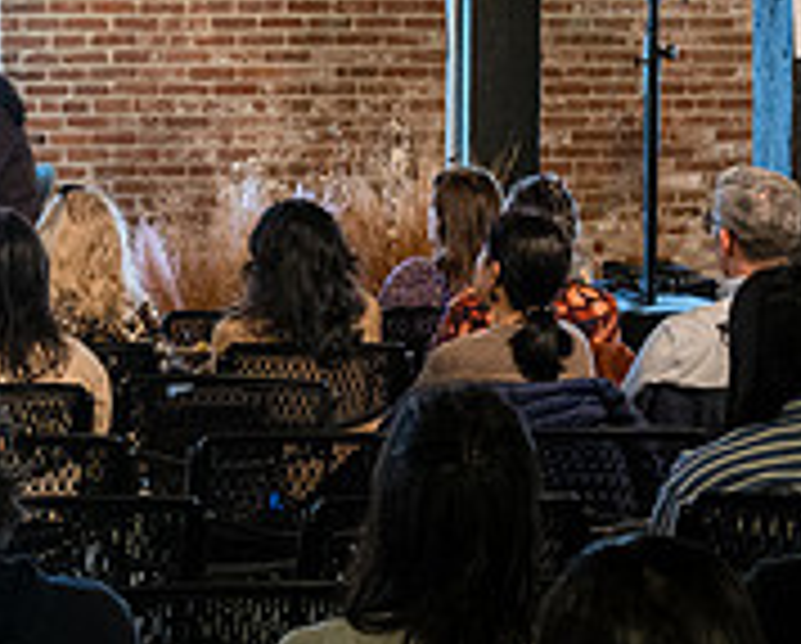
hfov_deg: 13.2
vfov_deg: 11.0
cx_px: -248
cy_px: 133
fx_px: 3324
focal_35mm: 140
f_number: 5.6
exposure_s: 1/200
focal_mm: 45
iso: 2500
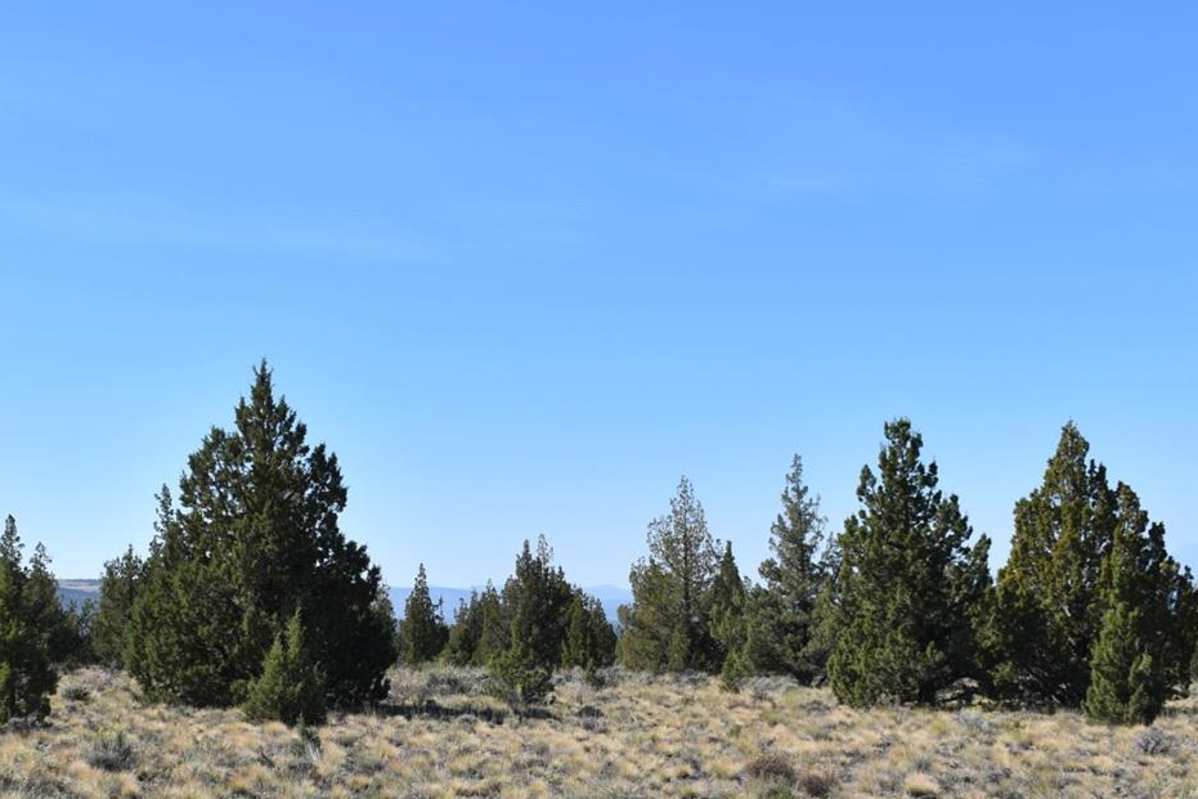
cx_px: 408
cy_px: 584
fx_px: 1930
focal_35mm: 58
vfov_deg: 23.2
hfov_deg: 34.2
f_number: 8
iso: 100
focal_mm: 24
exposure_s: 1/250
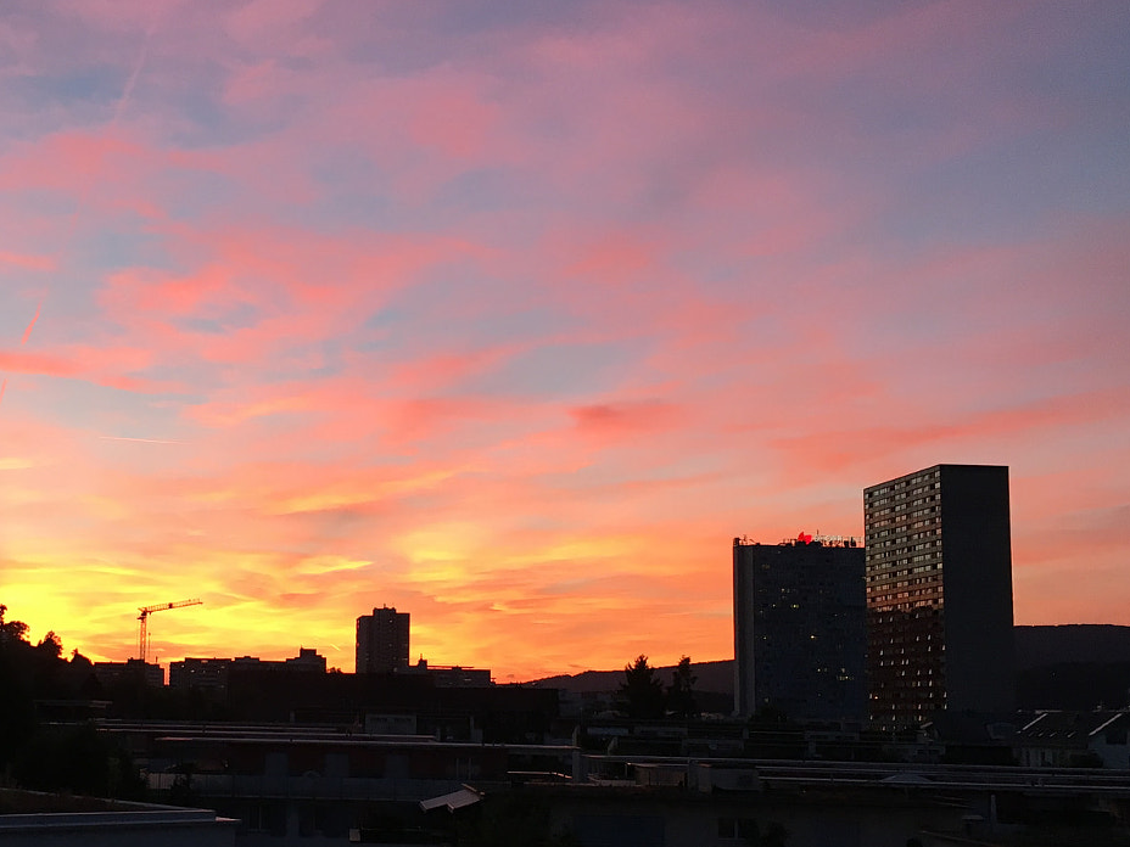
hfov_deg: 37.3
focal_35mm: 50
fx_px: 1632
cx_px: 290
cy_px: 505
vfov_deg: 29.0
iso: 32
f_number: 2.2
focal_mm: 4.15
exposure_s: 1/33
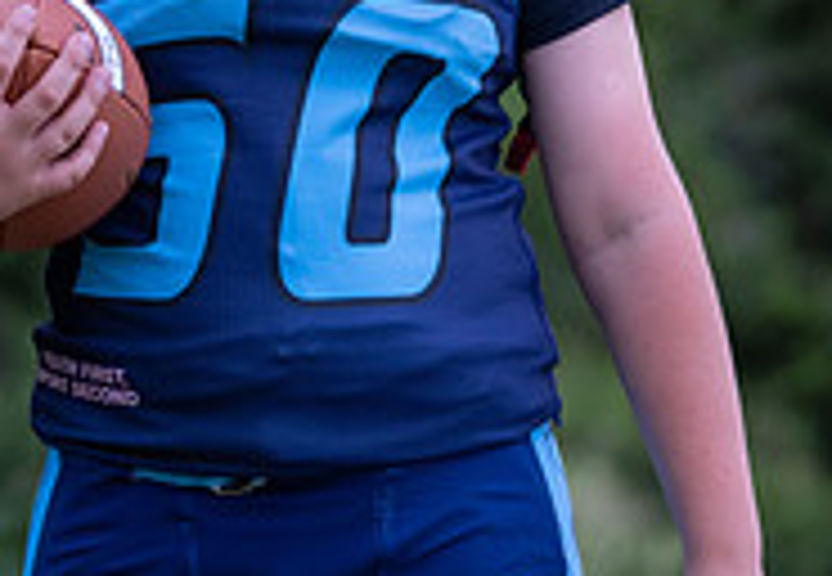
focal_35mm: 387
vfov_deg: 3.6
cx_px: 425
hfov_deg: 5.3
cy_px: 21
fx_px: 9049
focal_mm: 103
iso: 640
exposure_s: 1/320
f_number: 2.8
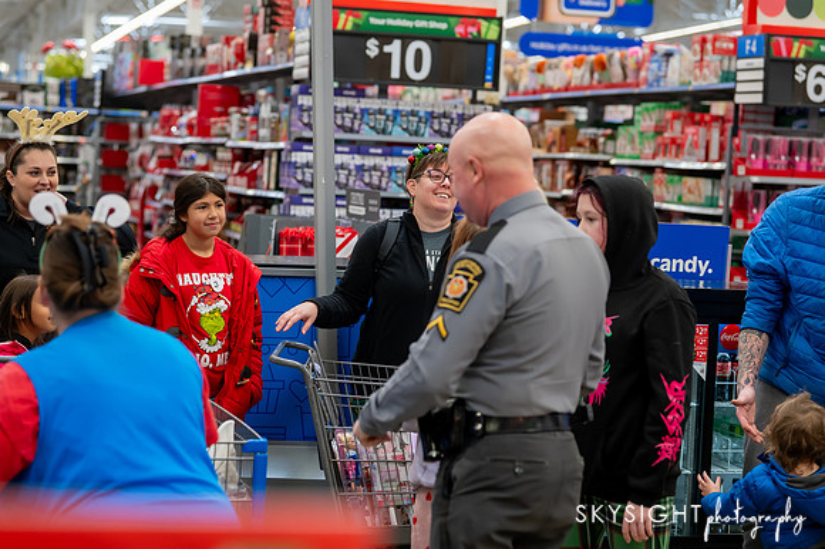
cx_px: 417
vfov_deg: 14.9
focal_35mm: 92
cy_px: 275
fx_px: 2096
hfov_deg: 22.3
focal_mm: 86
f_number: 3.5
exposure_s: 1/320
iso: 2000
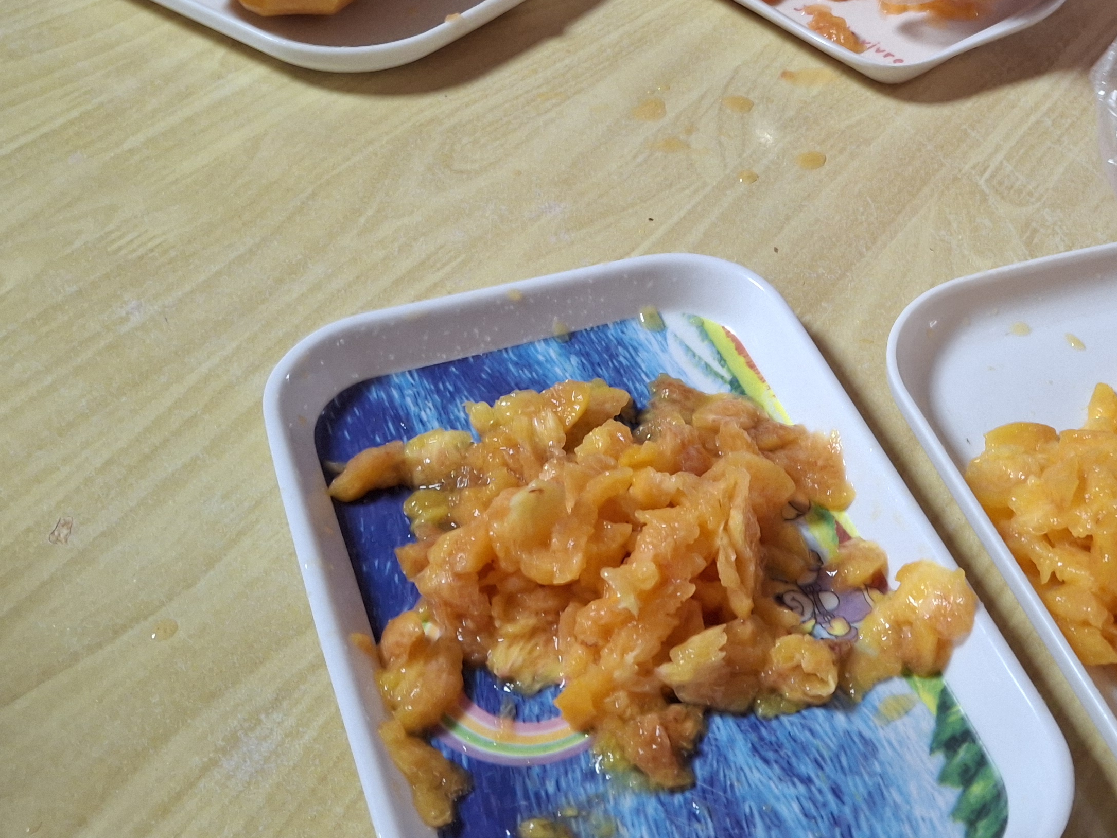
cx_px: 893
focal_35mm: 47
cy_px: 310
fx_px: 1517
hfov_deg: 38.9
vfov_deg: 30.7
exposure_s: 1/60
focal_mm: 4.69
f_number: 1.8
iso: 200
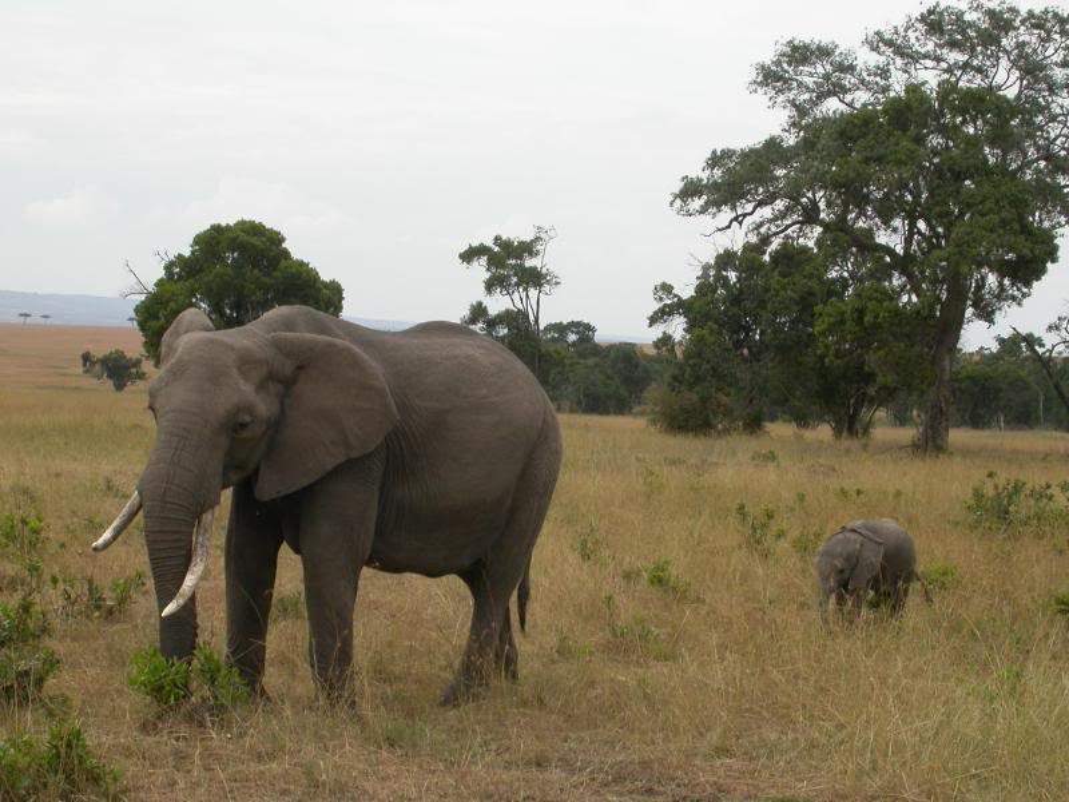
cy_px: 401
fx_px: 2903
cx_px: 534
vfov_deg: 15.7
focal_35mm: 94
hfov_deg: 20.9
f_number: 5.5
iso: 100
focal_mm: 19.5
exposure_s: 1/361
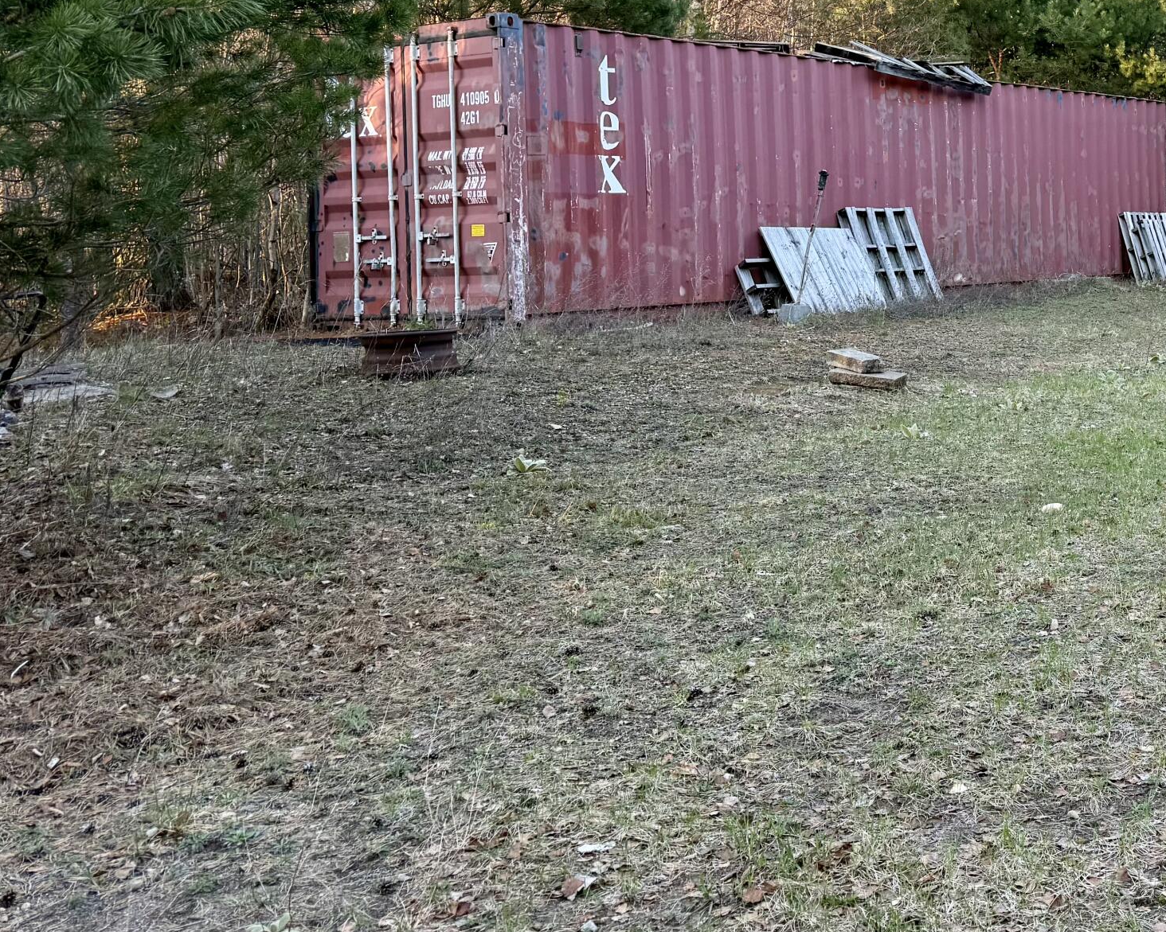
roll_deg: +0.9
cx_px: 1167
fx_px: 1656
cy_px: 215
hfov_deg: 35.1
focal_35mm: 48
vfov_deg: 30.8
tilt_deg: -0.4
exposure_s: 1/181
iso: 64
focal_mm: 6.76
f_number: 1.78
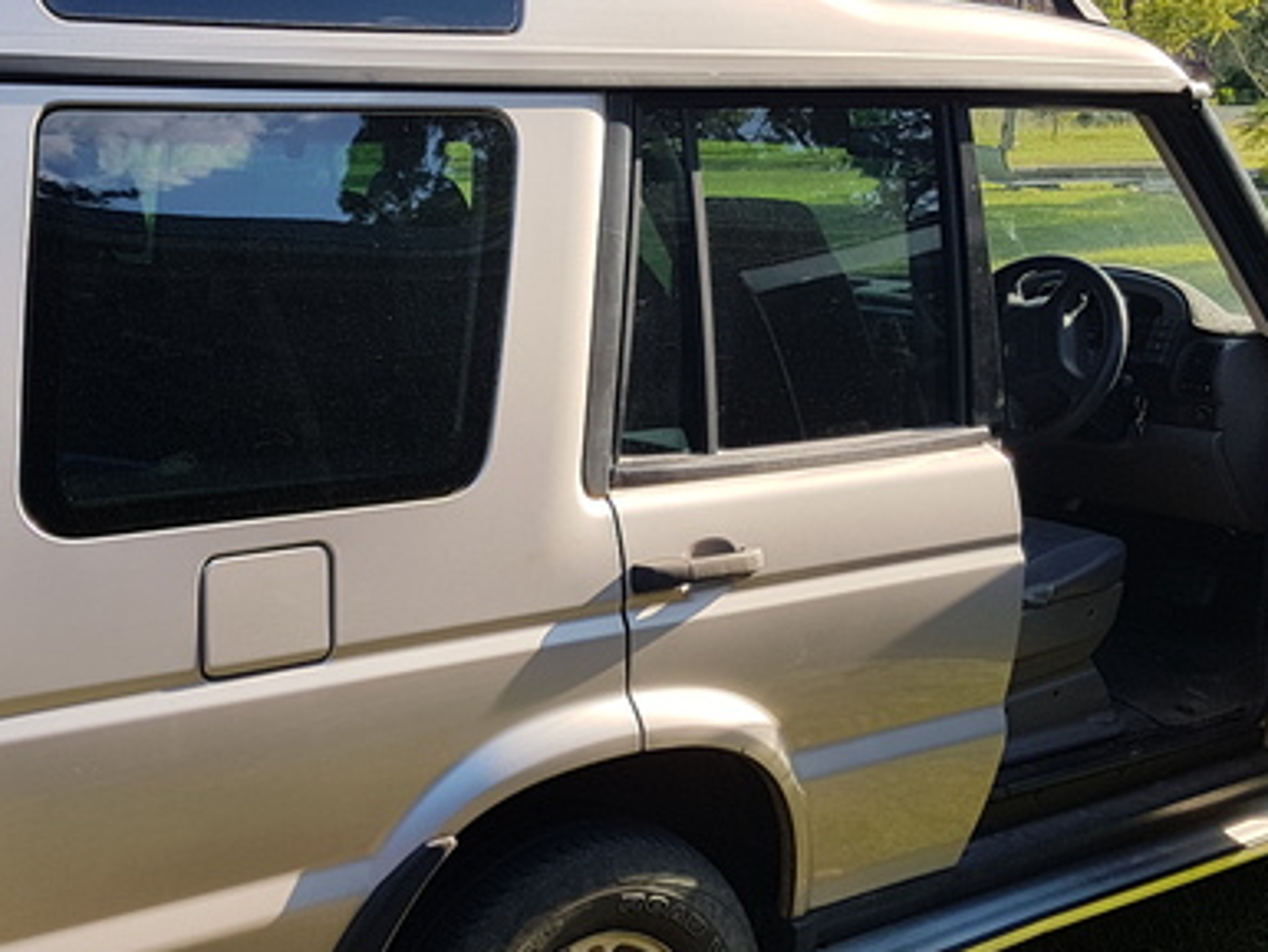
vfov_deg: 27.0
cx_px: 471
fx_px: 1979
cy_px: 507
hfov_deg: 35.3
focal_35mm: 54
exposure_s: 1/1696
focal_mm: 4.2
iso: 40
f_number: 1.7
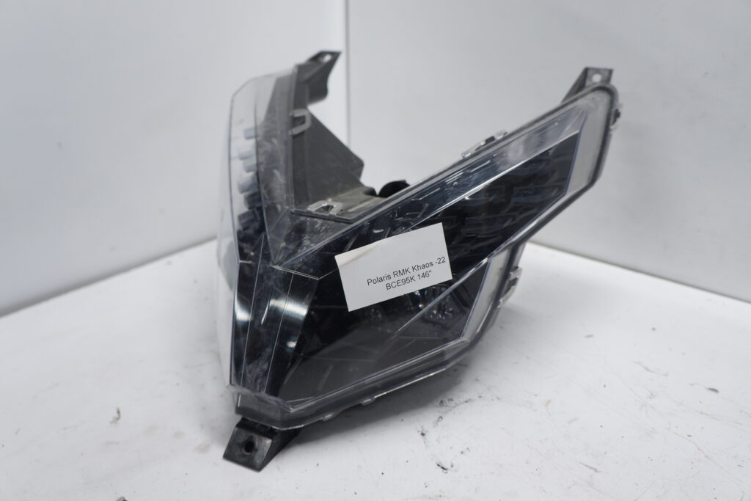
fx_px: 626
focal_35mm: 30
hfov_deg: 61.9
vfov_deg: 43.6
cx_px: 376
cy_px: 250
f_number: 4
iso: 160
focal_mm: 20
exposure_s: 1/60
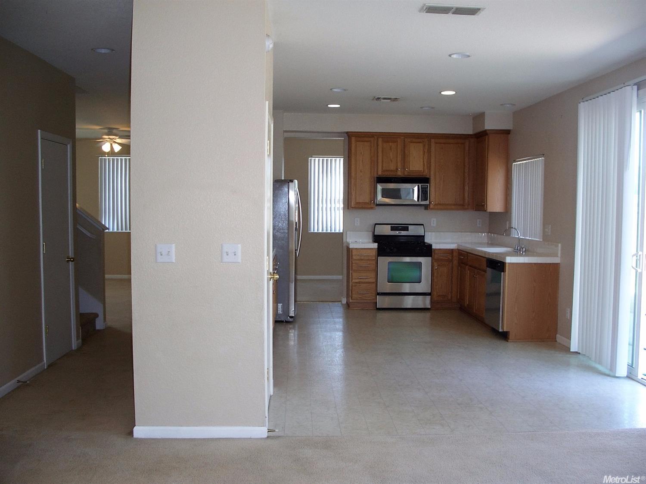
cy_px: 242
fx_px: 615
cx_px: 323
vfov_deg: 42.9
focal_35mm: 33
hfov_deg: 55.4
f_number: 2.8
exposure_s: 1/60
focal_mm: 7.1
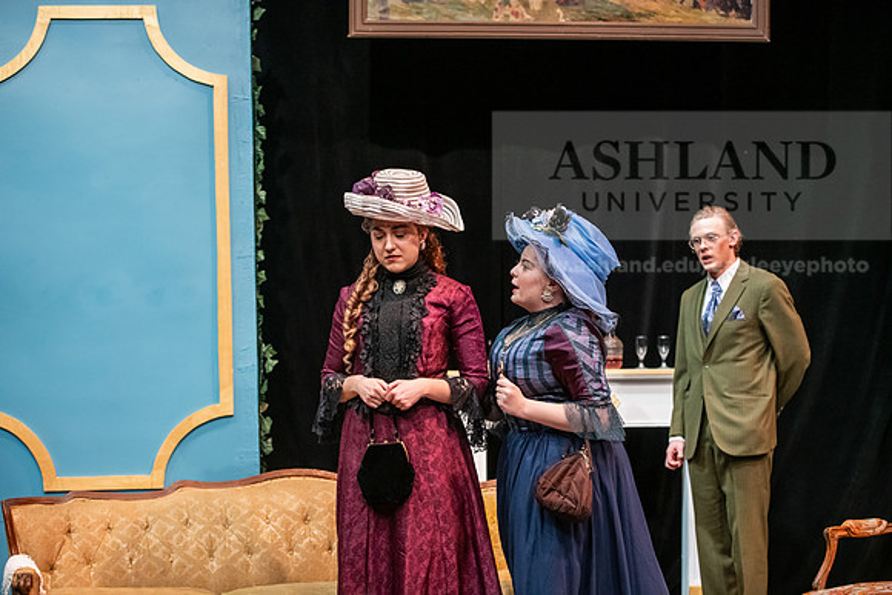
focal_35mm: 70
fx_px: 1735
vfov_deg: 19.5
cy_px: 298
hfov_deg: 28.8
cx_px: 446
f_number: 3.2
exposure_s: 1/200
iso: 3200
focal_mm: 70
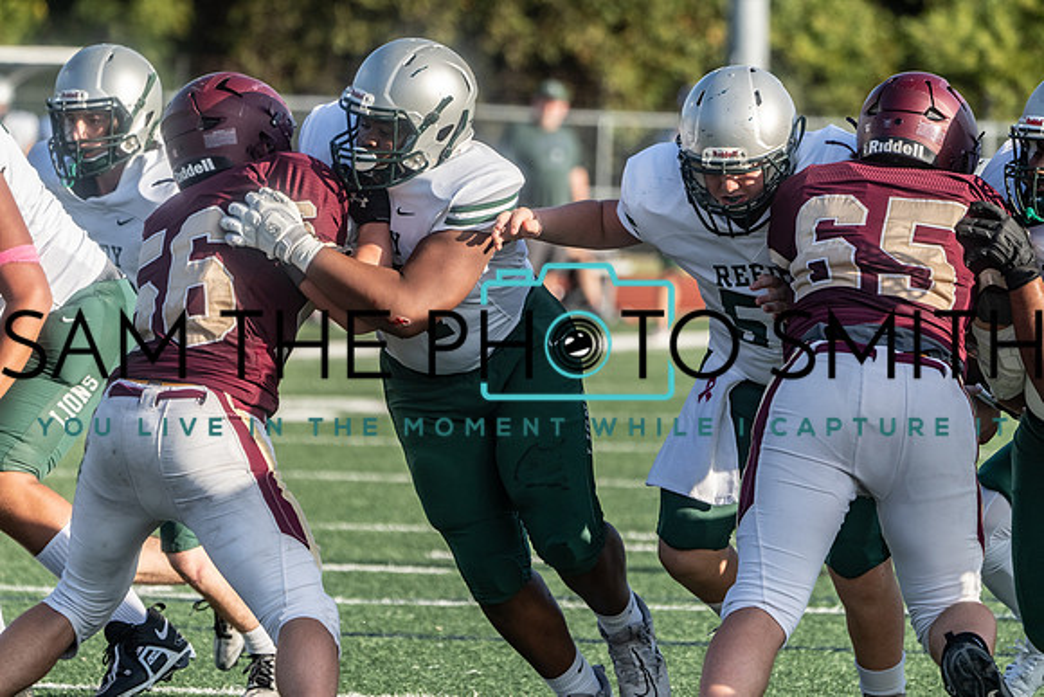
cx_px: 522
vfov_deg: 3.8
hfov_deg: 5.8
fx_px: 10384
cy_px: 348
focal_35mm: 358
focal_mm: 358
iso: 640
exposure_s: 1/1250
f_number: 8
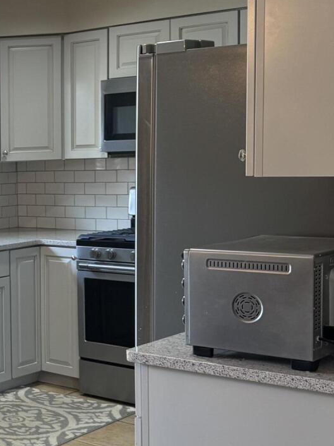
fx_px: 875
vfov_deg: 28.6
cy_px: 229
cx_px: -137
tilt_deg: -5.0
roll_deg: +2.6
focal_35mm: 68
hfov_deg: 19.4
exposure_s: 1/60
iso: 125
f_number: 1.78
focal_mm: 6.76
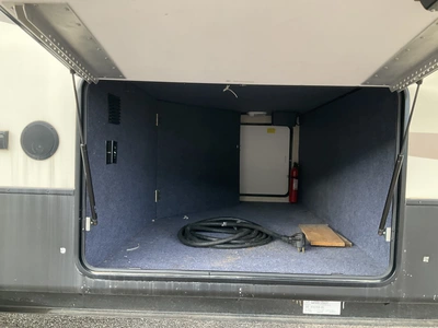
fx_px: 367
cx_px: 219
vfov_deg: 48.2
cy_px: 164
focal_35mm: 29
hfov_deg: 61.7
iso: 80
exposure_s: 1/60
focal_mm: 3
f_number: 1.8
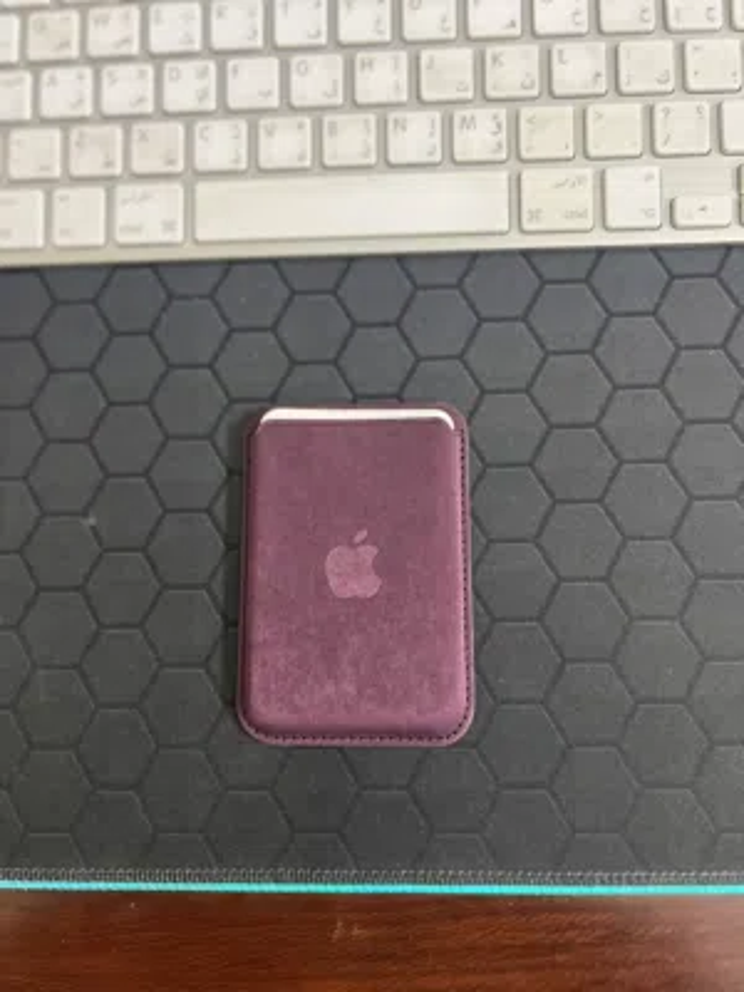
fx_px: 745
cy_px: 496
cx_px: 372
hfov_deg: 53.1
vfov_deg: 67.3
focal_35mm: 26
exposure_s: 1/33
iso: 400
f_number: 1.5
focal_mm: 5.7
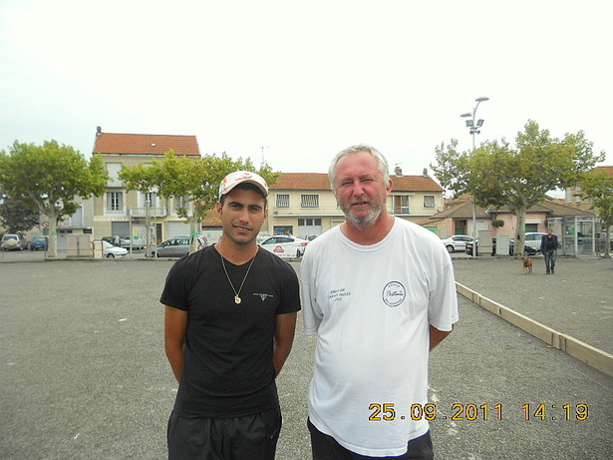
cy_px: 230
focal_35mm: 27
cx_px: 306
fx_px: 478
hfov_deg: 65.3
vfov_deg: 51.3
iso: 80
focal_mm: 4.9
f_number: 3.2
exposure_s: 1/640
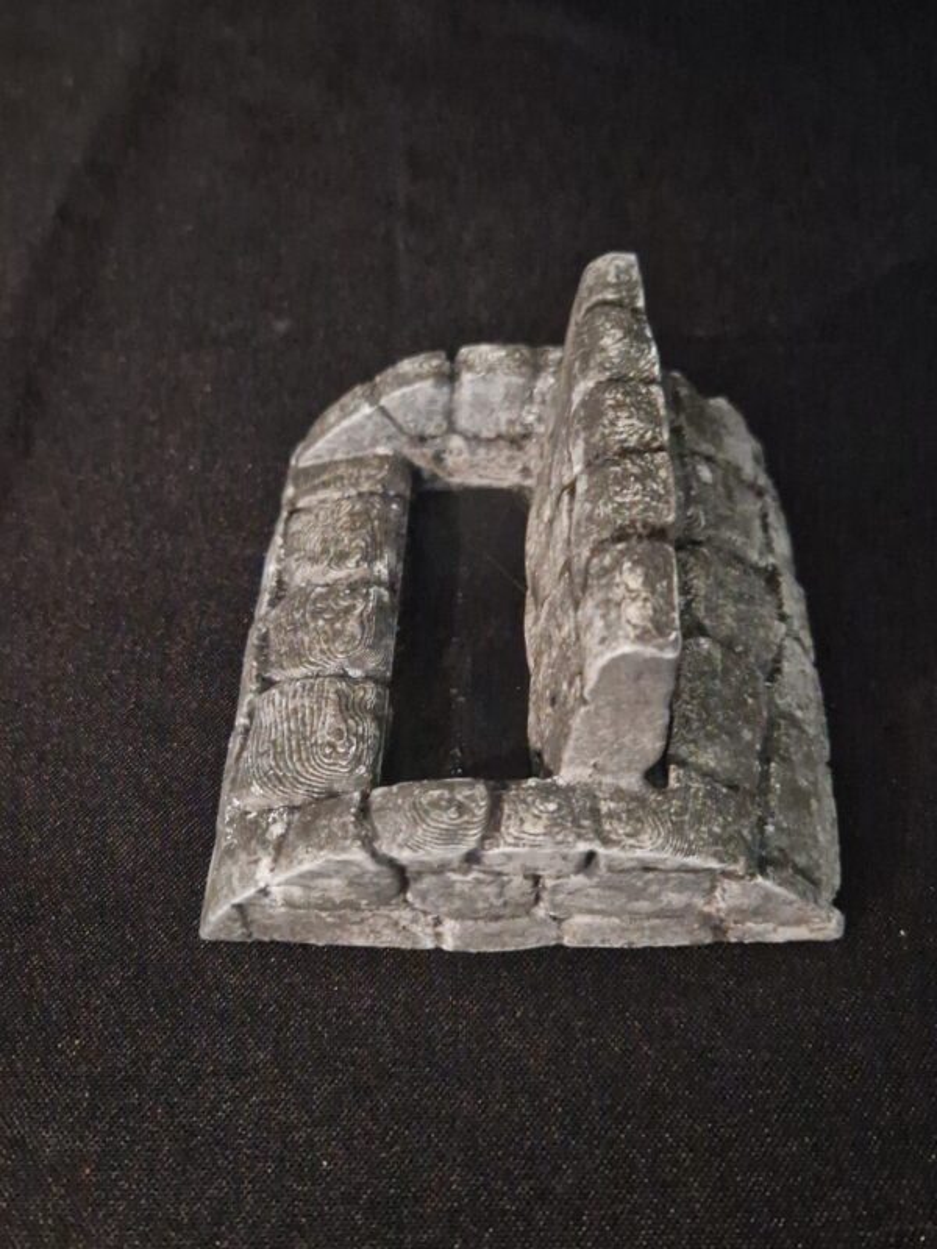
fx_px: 830
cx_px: 468
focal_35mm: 23
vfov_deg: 73.9
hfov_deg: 58.9
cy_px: 624
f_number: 1.8
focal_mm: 5.4
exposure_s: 1/14
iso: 1000
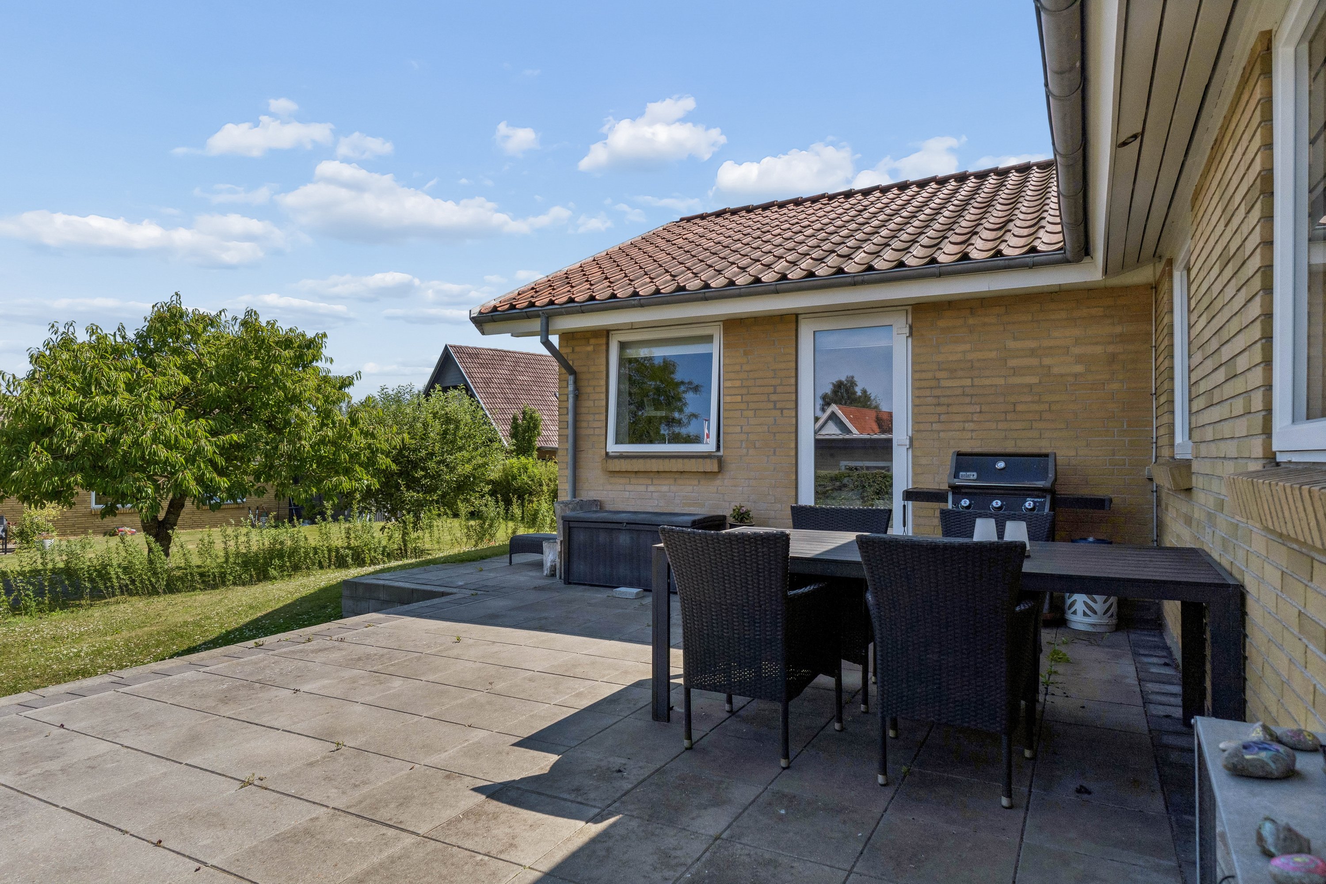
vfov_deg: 56.1
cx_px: 663
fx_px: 829
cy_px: 442
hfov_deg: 77.3
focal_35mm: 22
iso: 250
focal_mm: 15
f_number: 8
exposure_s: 1/1250
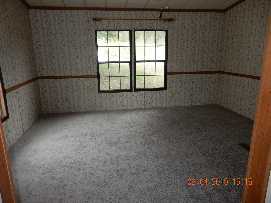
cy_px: 102
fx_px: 196
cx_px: 136
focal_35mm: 25
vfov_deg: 54.9
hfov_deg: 69.4
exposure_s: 1/40
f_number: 3.7
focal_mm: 4.5
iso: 125
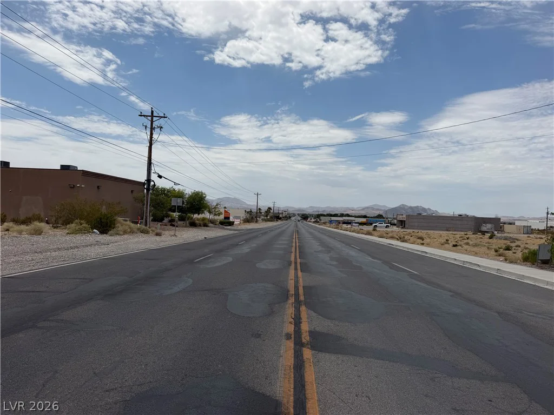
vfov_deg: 56.8
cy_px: 208
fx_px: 384
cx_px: 277
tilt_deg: -0.1
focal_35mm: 24
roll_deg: -2.4
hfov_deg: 71.6
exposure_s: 1/10309
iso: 80
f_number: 1.78
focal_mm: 6.76
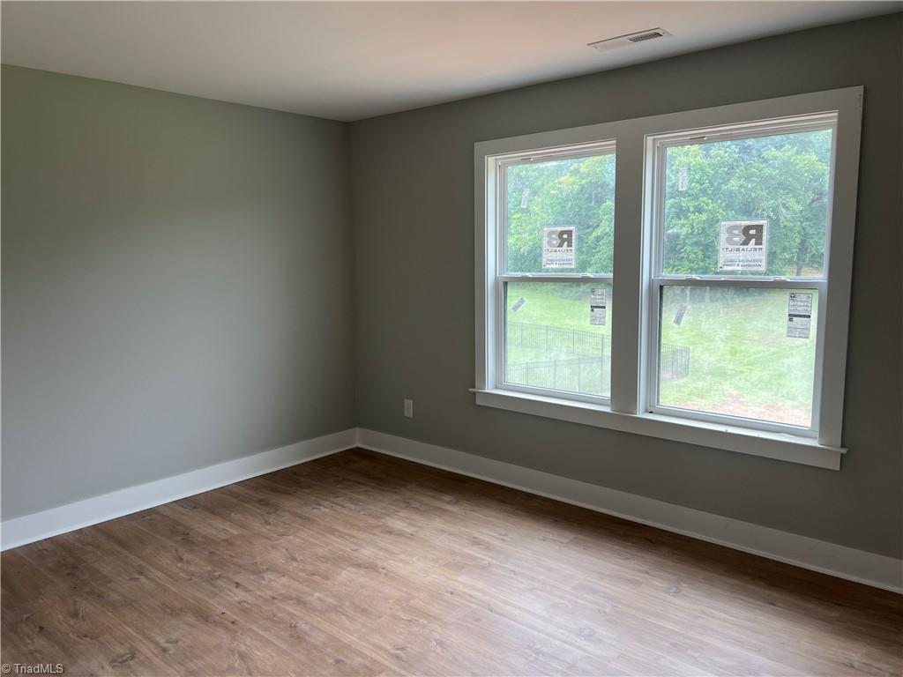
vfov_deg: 53.1
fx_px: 678
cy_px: 338
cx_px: 452
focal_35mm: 26
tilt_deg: -8.7
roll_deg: +1.5
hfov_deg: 67.3
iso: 50
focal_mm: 5.7
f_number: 1.5
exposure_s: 1/120
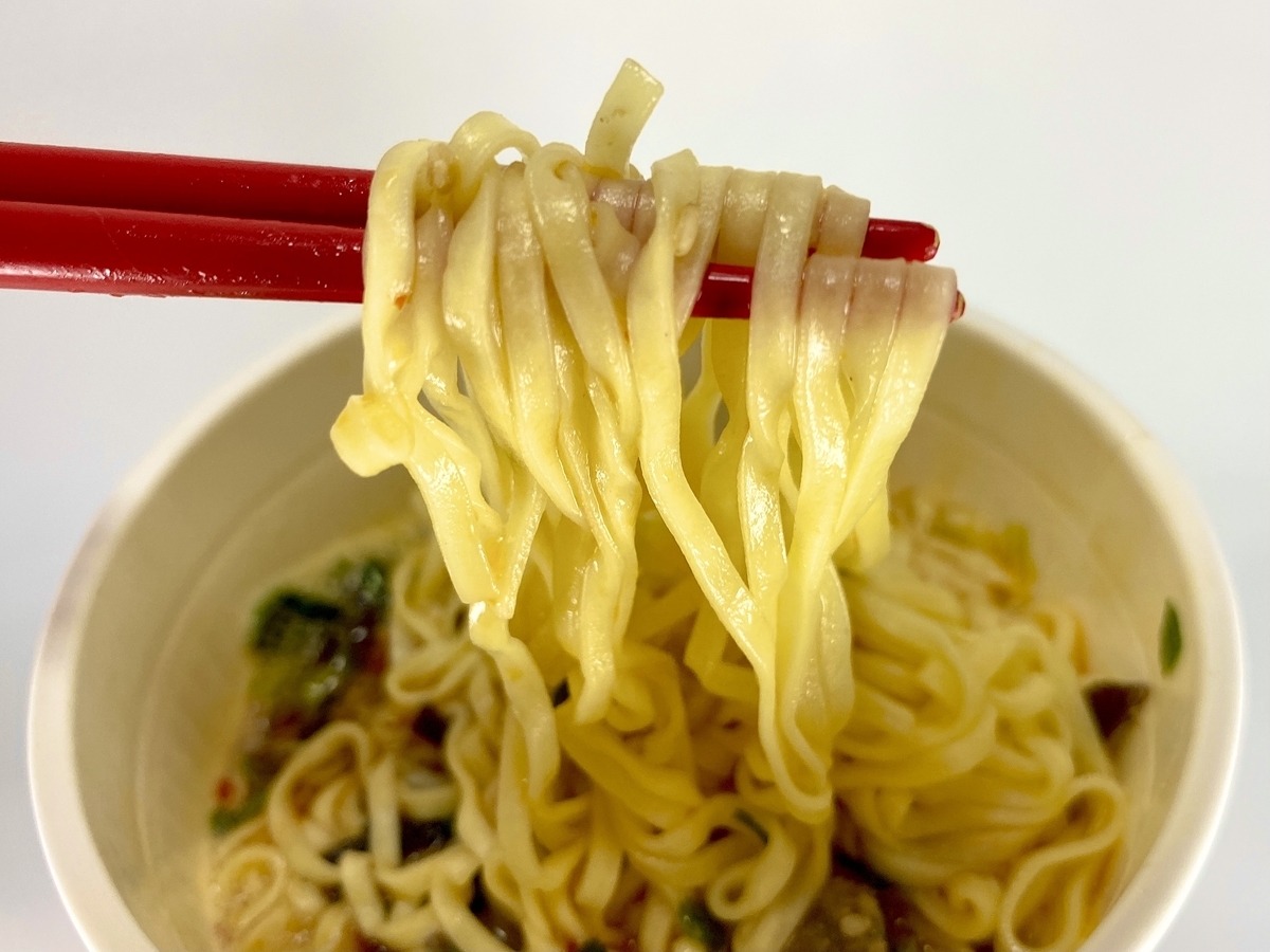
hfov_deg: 67.3
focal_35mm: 26
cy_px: 476
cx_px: 635
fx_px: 954
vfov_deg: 53.1
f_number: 1.8
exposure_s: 1/122
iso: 64
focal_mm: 4.25
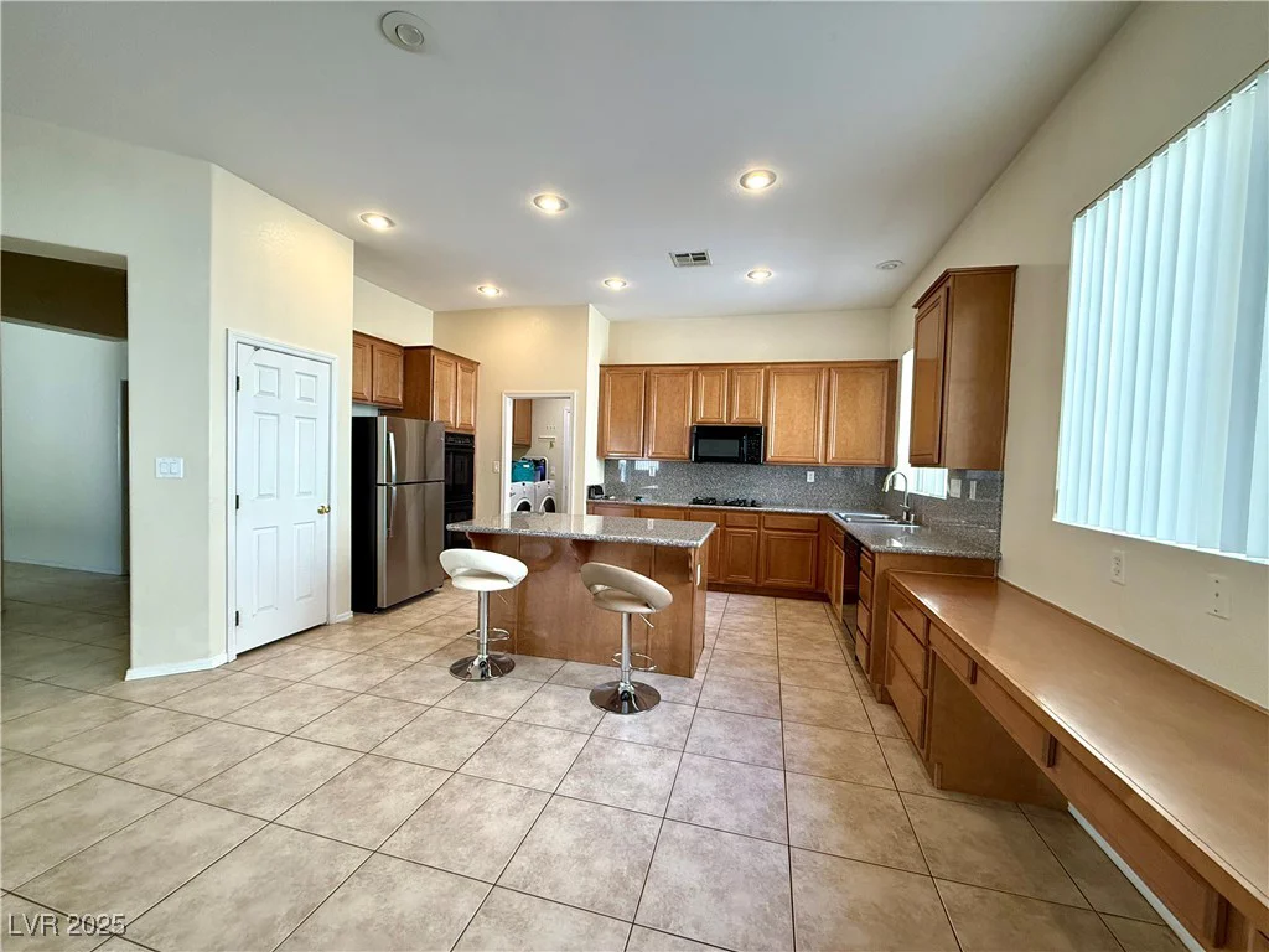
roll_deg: -1.5
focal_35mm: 14
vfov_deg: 85.7
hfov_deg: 102.1
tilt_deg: -1.5
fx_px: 513
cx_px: 634
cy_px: 476
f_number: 2.2
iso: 250
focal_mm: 2.22
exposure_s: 1/120
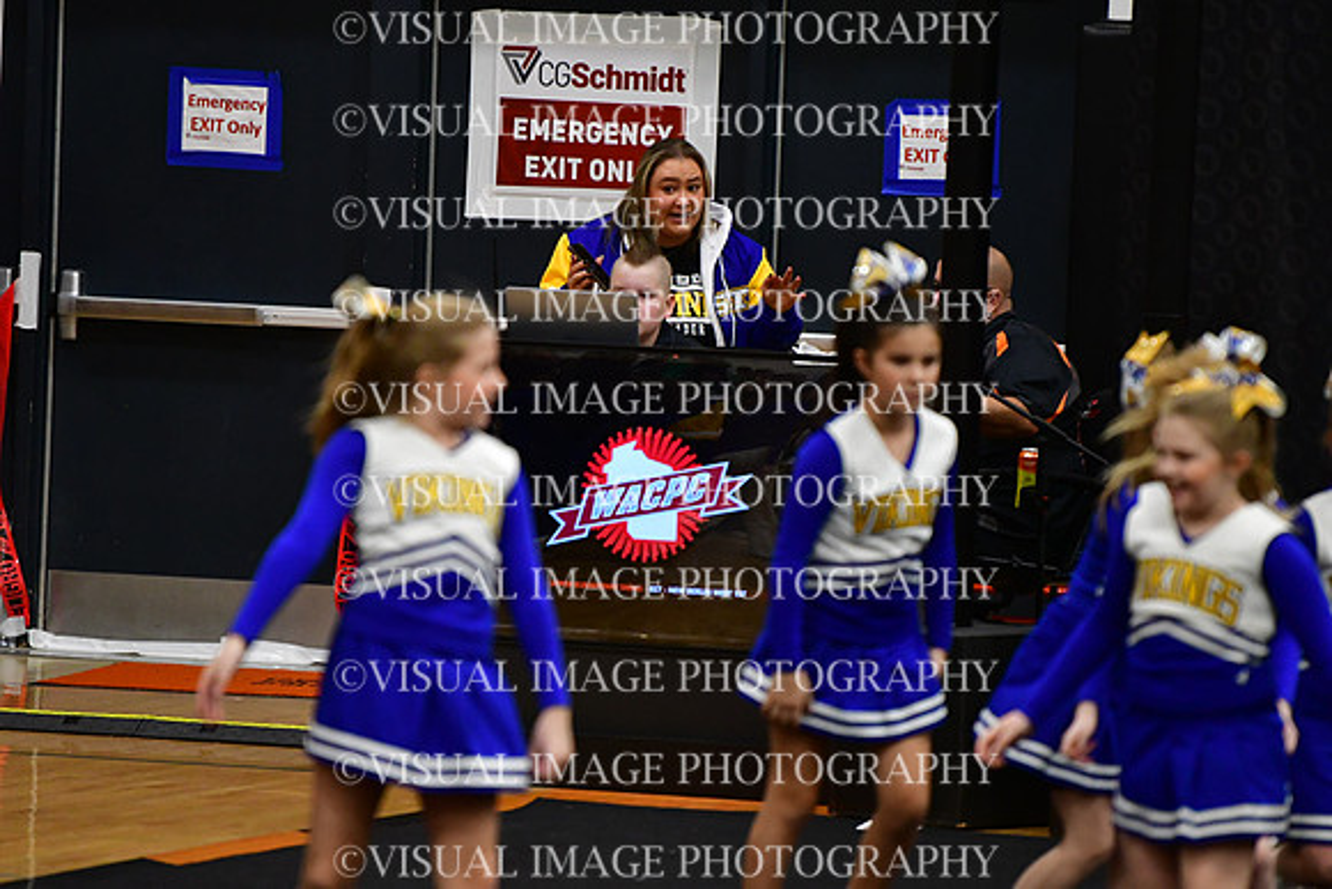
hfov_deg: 6.9
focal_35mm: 300
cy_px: 444
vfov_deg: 4.6
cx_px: 666
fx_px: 11102
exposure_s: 1/800
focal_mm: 200
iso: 4000
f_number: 2.8
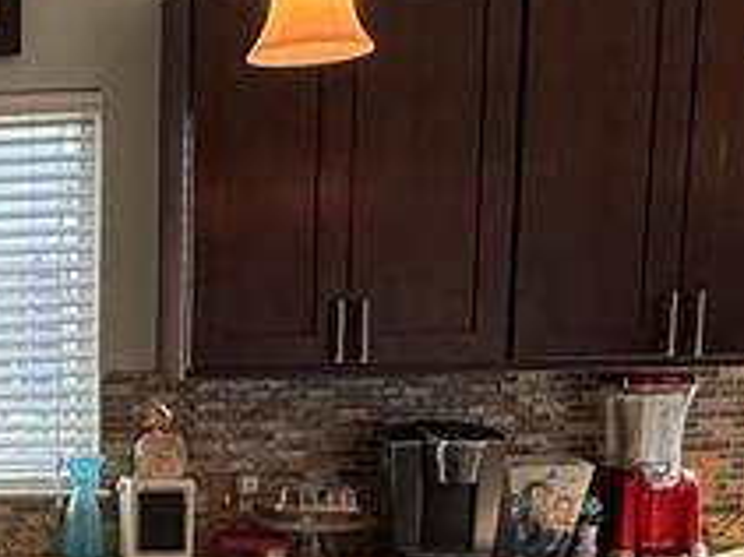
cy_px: 515
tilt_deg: -7.6
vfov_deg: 21.1
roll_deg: +1.1
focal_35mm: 68
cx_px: -328
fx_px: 1461
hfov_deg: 23.6
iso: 125
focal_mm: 2.22
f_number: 2.2
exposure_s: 1/120
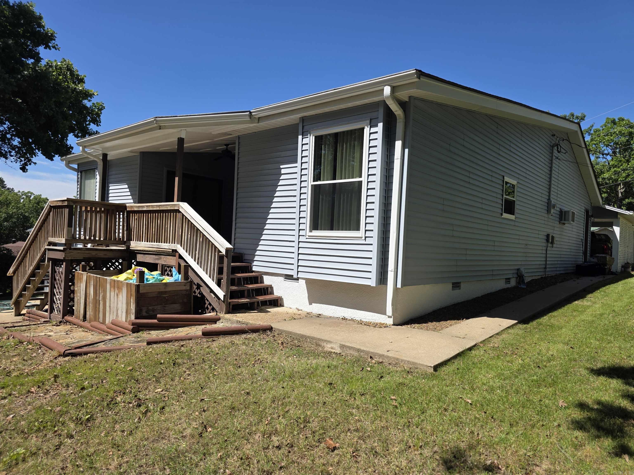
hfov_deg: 73.9
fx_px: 421
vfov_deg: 58.9
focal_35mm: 23
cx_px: 317
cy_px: 238
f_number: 1.7
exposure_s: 1/5778
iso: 80
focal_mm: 6.3
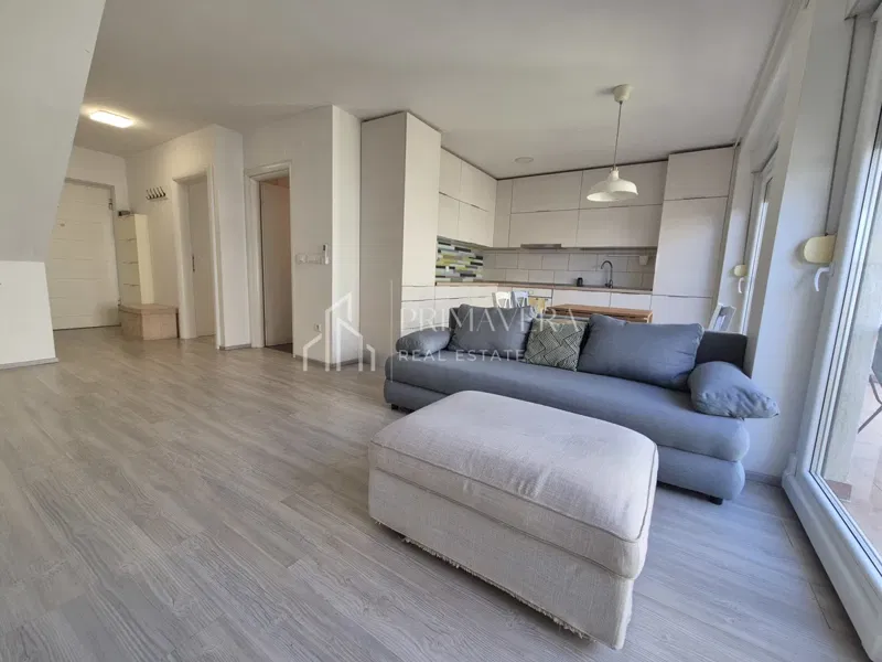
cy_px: 331
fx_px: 331
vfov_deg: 89.9
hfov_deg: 106.2
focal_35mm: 13
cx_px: 441
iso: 64
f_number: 2.2
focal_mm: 2.2
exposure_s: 1/50
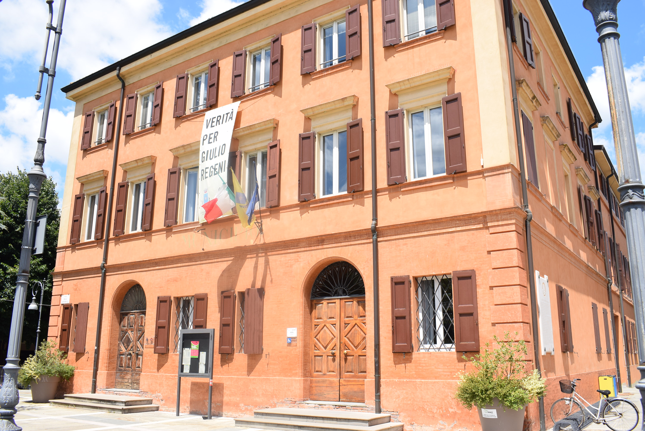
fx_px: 538
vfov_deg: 43.7
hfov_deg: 61.9
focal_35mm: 30
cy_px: 216
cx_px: 322
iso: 200
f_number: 10
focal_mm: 20
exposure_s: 1/400
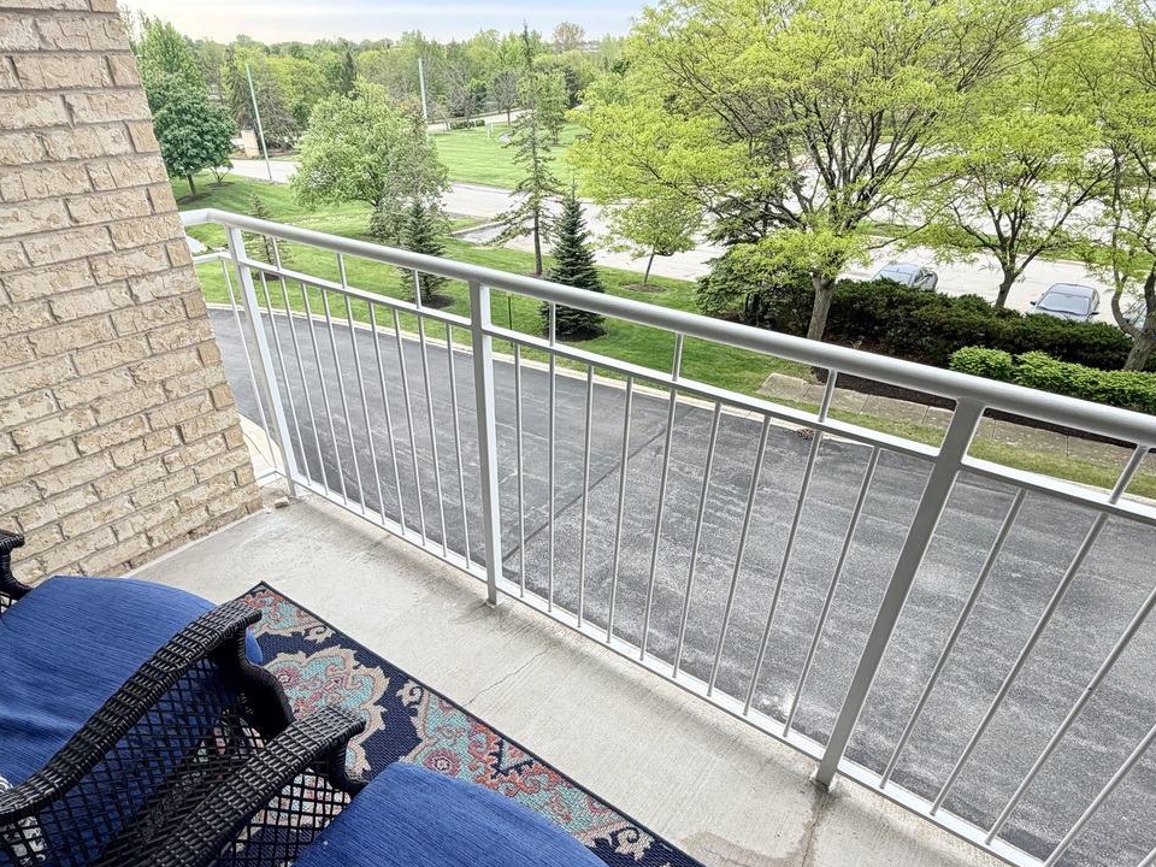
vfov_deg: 62.6
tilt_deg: -35.0
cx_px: 553
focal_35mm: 21
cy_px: 537
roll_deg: +1.1
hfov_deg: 78.9
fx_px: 701
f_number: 2.2
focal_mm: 2.22
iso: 40
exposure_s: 1/235
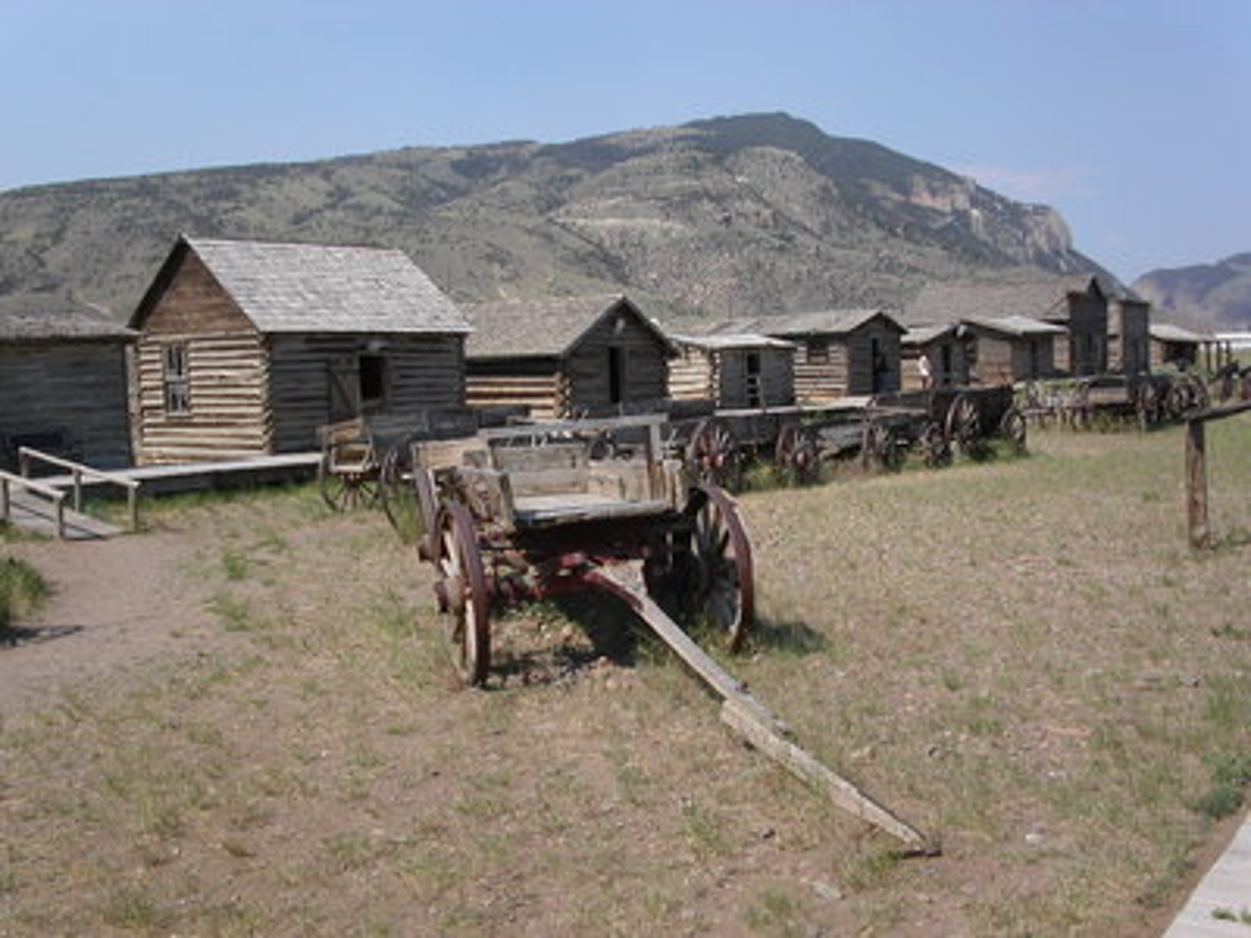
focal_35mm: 38
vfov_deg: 37.7
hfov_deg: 49.0
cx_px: 626
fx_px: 1373
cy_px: 469
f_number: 8
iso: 100
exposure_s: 1/350
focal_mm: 7.8
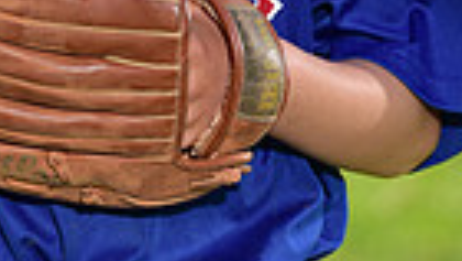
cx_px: 45
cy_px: -182
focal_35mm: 543
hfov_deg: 4.0
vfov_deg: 2.2
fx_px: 6657
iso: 80
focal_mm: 125
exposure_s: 1/250
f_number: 5.6
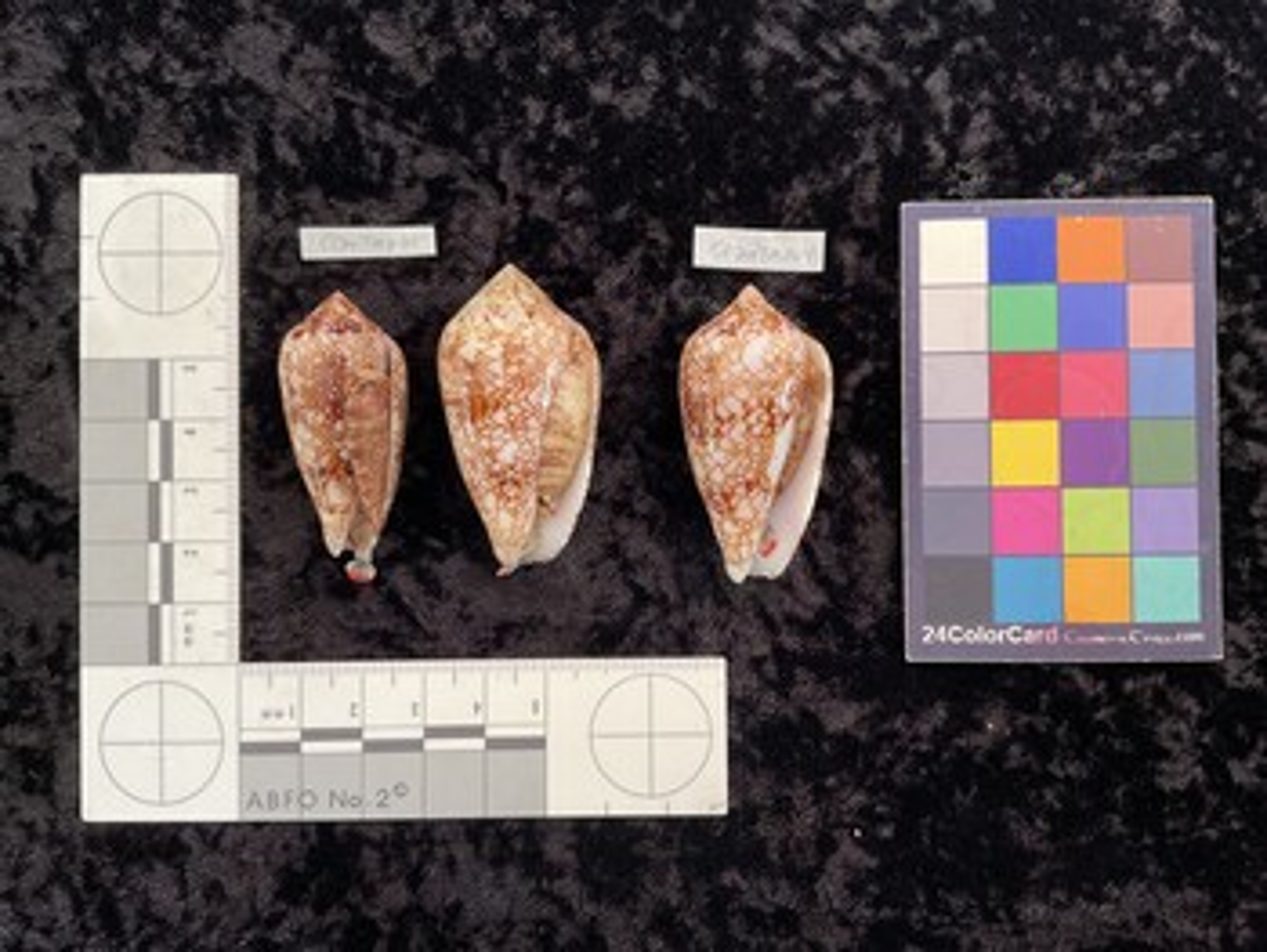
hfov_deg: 61.6
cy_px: 476
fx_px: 1062
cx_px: 634
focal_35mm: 29
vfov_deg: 48.3
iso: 64
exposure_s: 1/50
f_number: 1.8
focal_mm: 3
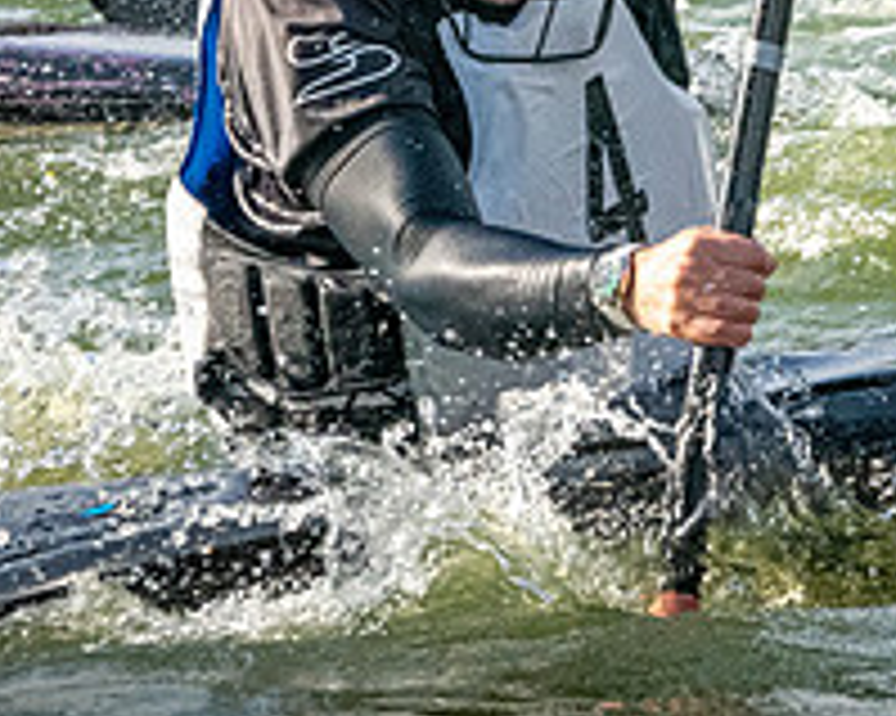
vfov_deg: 1.2
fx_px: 33423
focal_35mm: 1261
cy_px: -70
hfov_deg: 1.5
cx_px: 675
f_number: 10
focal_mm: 330
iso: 2500
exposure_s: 1/3200
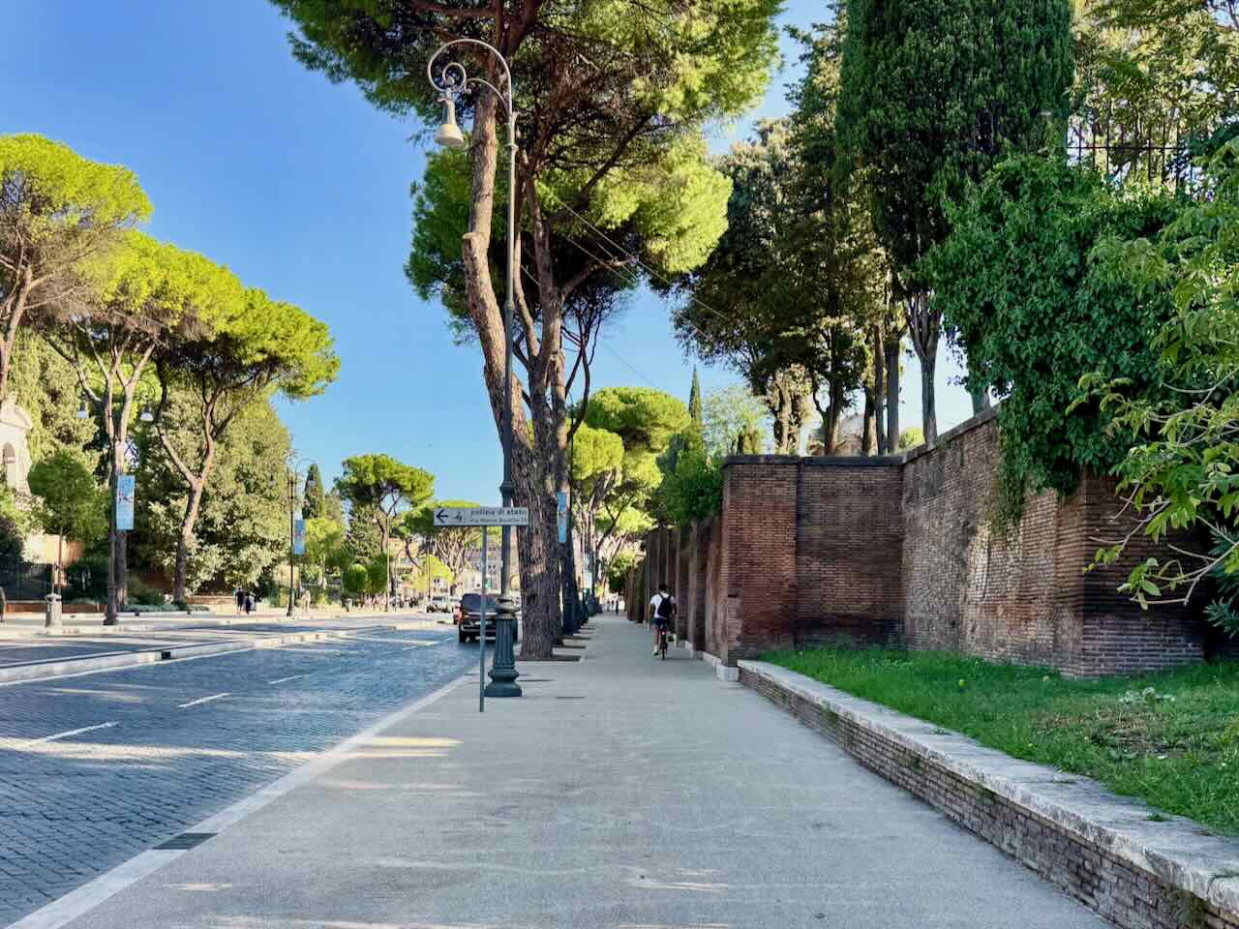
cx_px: 620
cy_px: 464
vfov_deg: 56.8
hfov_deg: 71.6
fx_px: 859
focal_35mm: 24
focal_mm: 6.76
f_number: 1.78
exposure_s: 1/1192
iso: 100
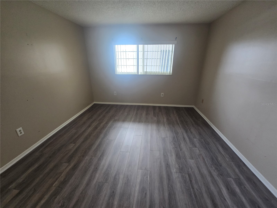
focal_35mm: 13
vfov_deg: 89.9
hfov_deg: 106.2
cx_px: 138
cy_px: 104
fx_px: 104
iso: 160
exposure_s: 1/60
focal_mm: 2.2
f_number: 2.2
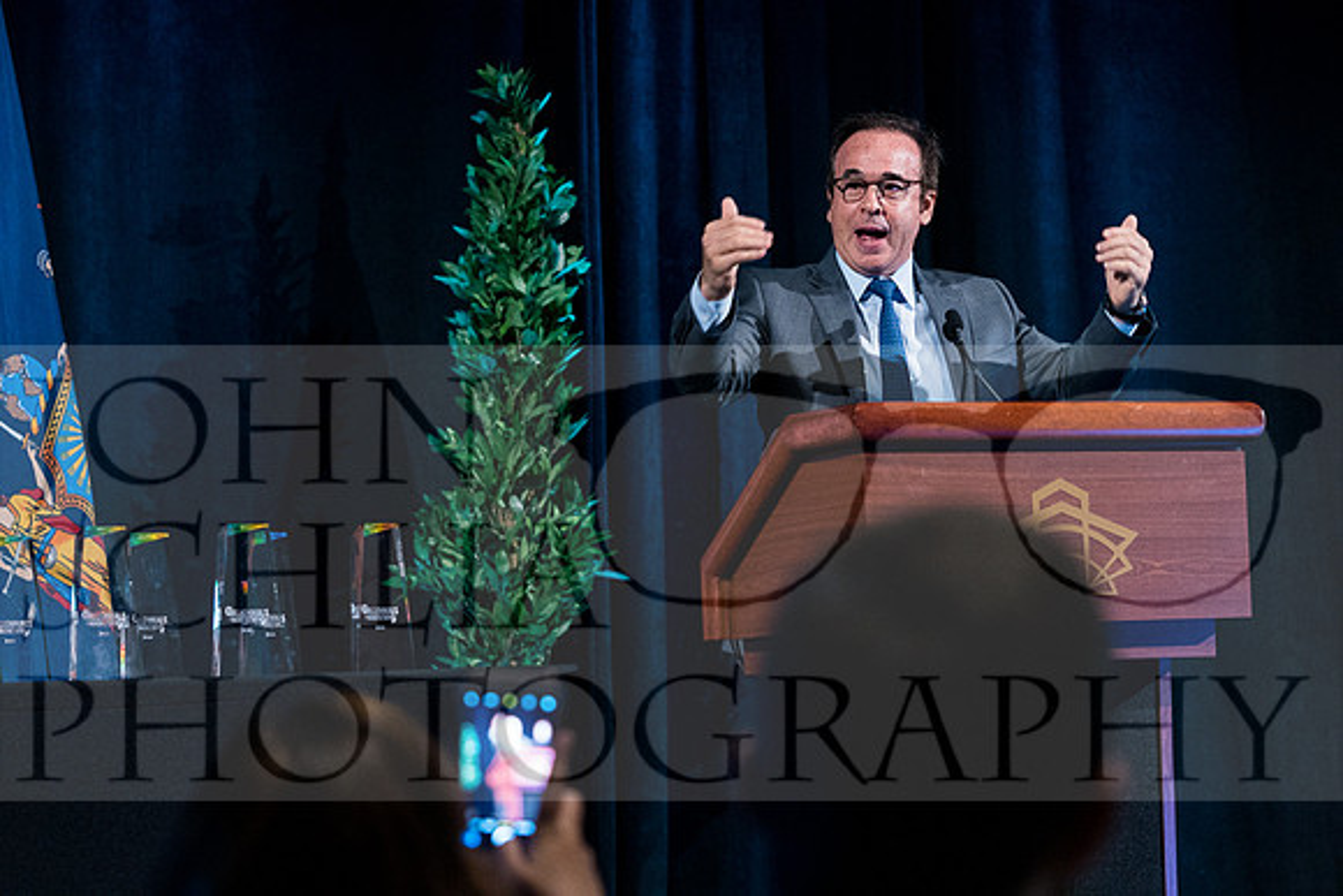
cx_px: 672
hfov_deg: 17.5
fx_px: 4366
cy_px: 448
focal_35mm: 117
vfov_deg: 11.7
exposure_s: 1/125
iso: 3200
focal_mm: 78
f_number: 3.5
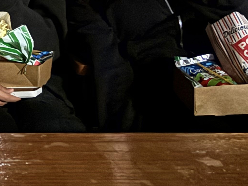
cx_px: -148
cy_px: -56
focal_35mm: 102
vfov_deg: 13.9
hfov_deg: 17.0
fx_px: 731
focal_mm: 5.96
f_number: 1.6
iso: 2500
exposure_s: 1/15
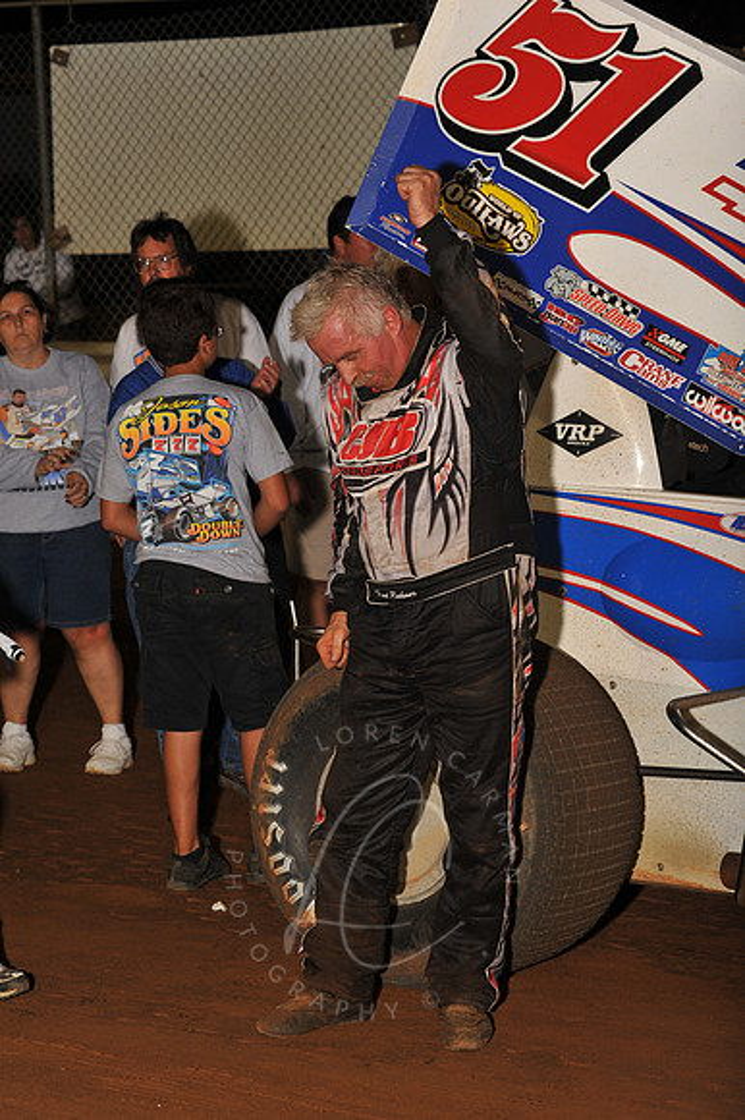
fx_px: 2859
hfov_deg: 14.8
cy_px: 560
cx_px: 372
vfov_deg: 22.2
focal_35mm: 92
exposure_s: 1/320
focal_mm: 92
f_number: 8
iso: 500
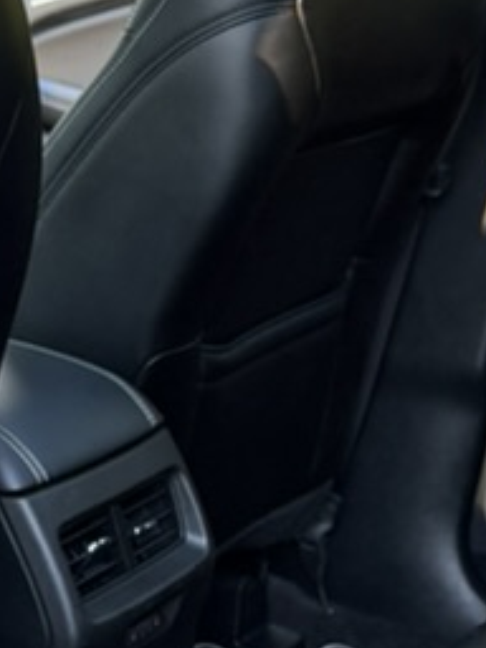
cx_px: 195
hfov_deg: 15.4
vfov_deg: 19.9
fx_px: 1797
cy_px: 625
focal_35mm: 96
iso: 200
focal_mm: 6.76
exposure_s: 1/91
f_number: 1.78
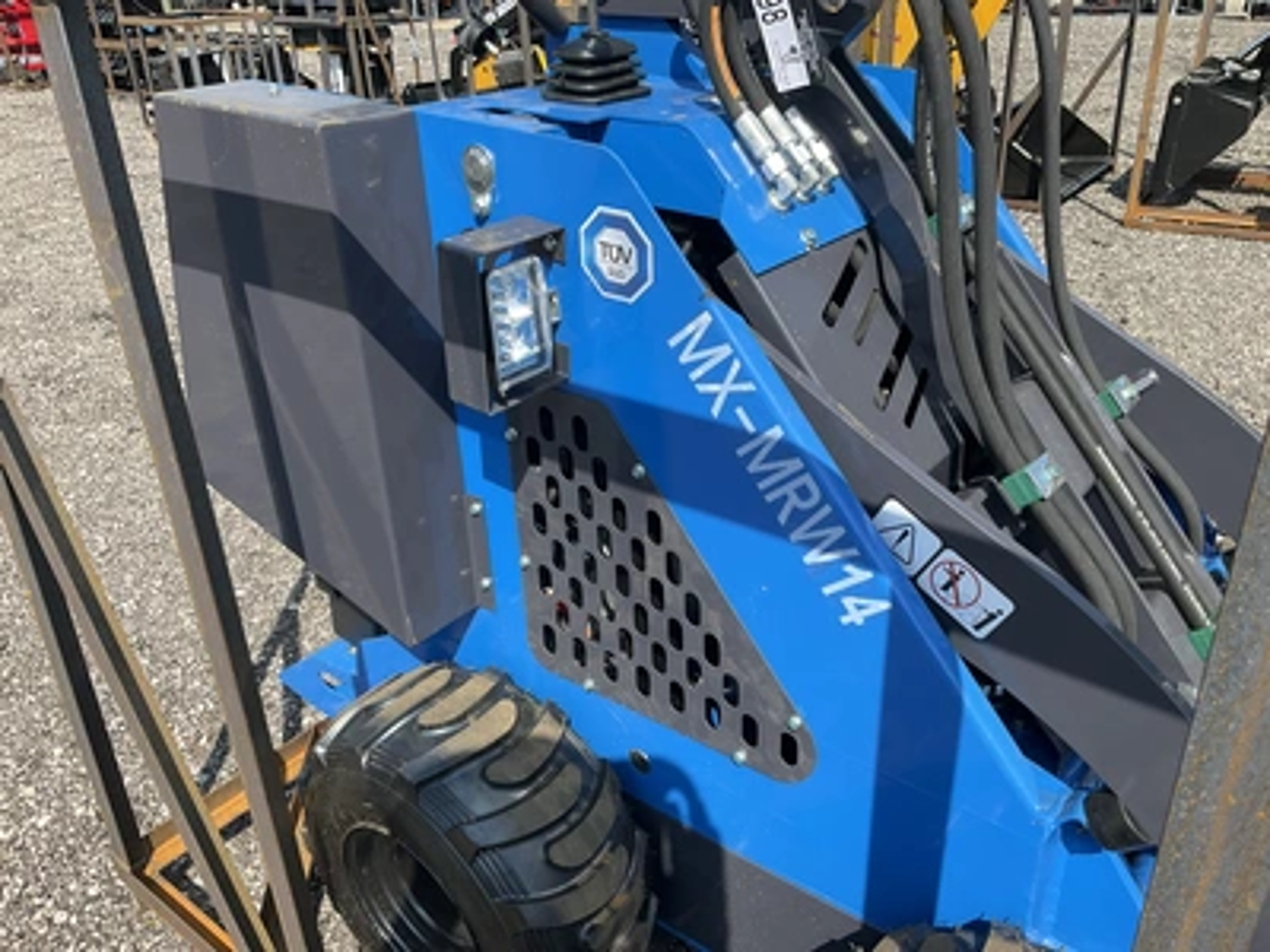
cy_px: 476
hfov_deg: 61.7
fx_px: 1064
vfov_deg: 48.2
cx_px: 635
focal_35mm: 29
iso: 25
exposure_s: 1/912
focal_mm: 3
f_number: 1.8
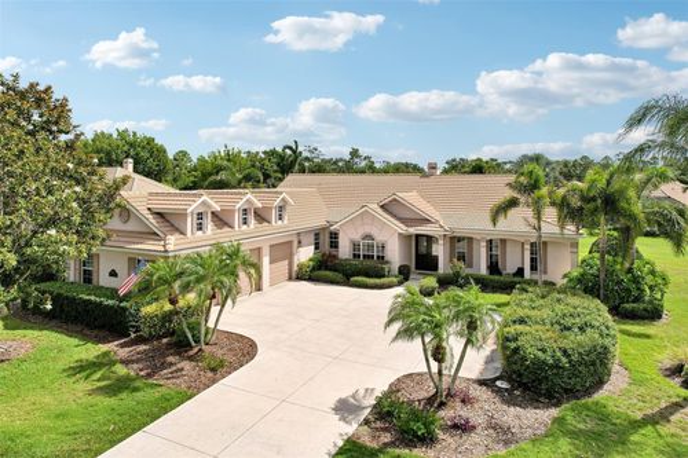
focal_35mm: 22
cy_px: 229
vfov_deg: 57.2
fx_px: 420
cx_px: 344
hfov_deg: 78.6
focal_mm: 8.4
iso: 100
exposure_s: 1/640
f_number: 2.8
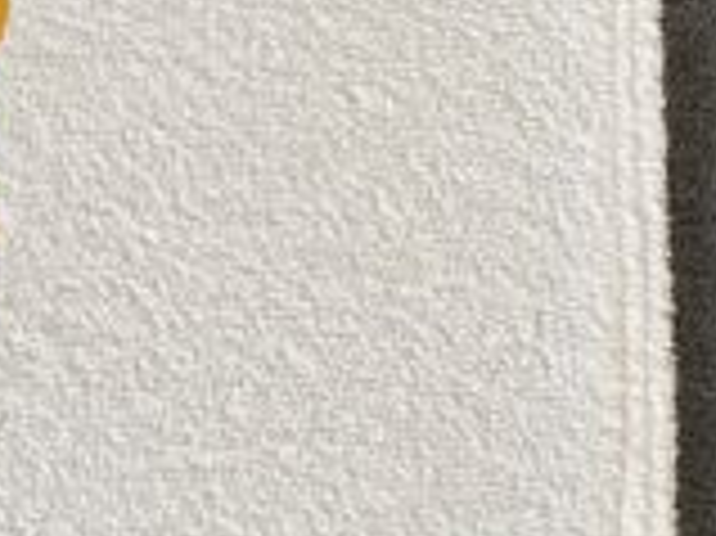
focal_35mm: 98
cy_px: -243
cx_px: -225
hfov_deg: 18.6
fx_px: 2026
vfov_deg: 14.2
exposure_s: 1/104
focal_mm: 4.25
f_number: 1.8
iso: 125
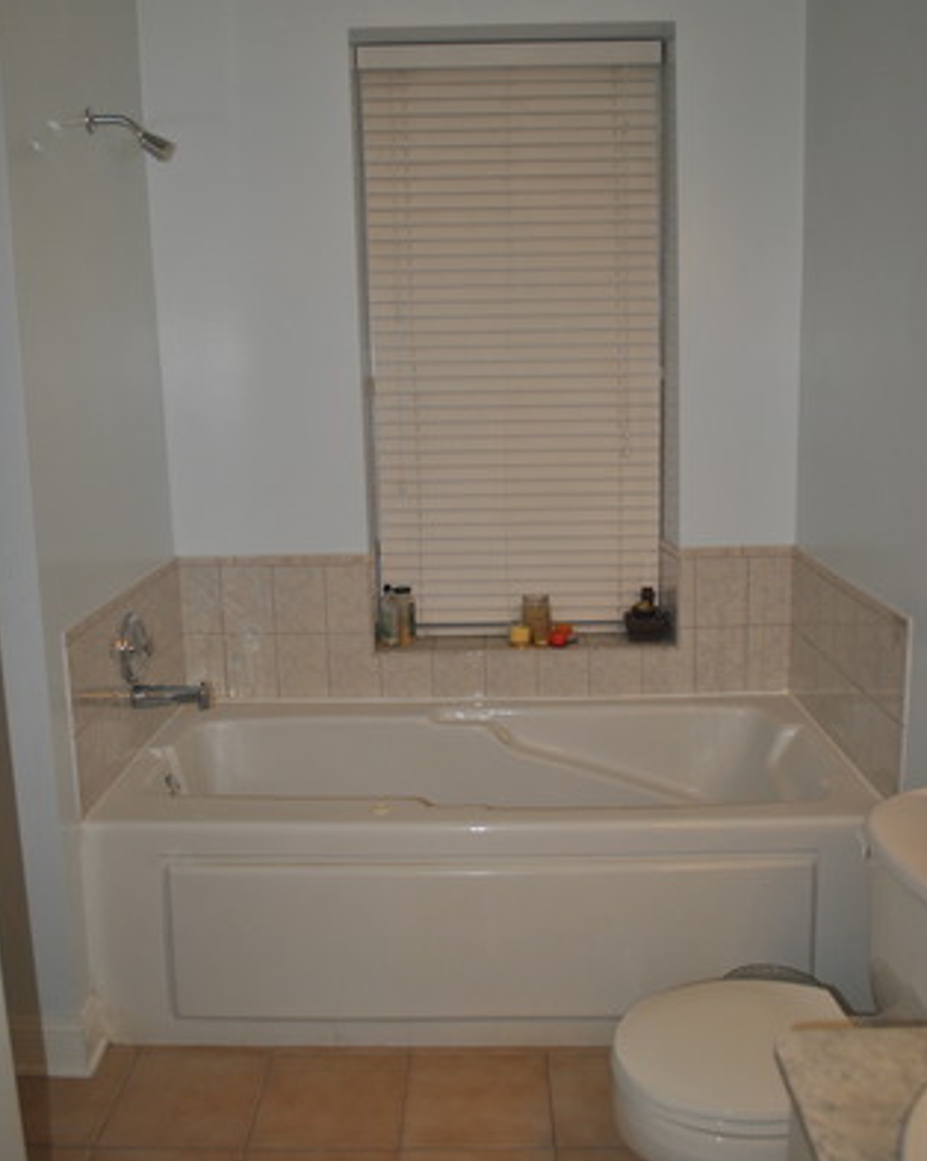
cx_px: 465
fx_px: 1064
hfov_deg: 47.1
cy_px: 532
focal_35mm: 31
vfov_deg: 57.1
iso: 200
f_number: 3.5
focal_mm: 18
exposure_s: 1/60
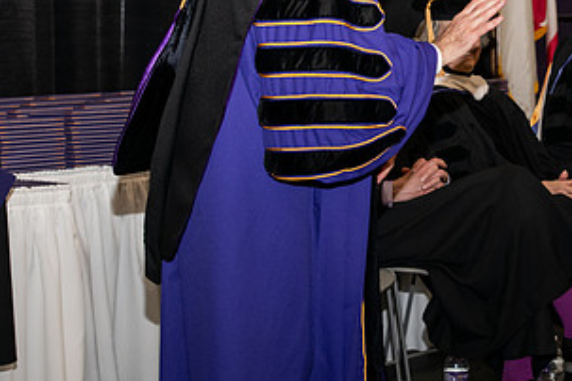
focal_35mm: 134
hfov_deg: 15.1
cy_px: 44
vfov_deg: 10.2
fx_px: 2129
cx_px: 527
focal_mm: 70
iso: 1600
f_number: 5.6
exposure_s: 1/200
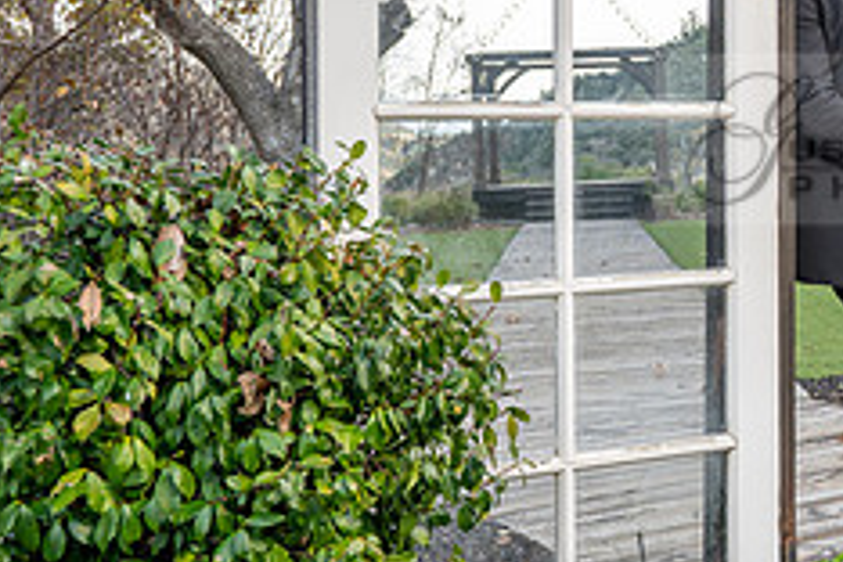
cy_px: 134
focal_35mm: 66
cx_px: 1035
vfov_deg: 20.4
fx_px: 1545
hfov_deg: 26.7
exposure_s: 1/125
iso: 200
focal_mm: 24
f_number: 5.6
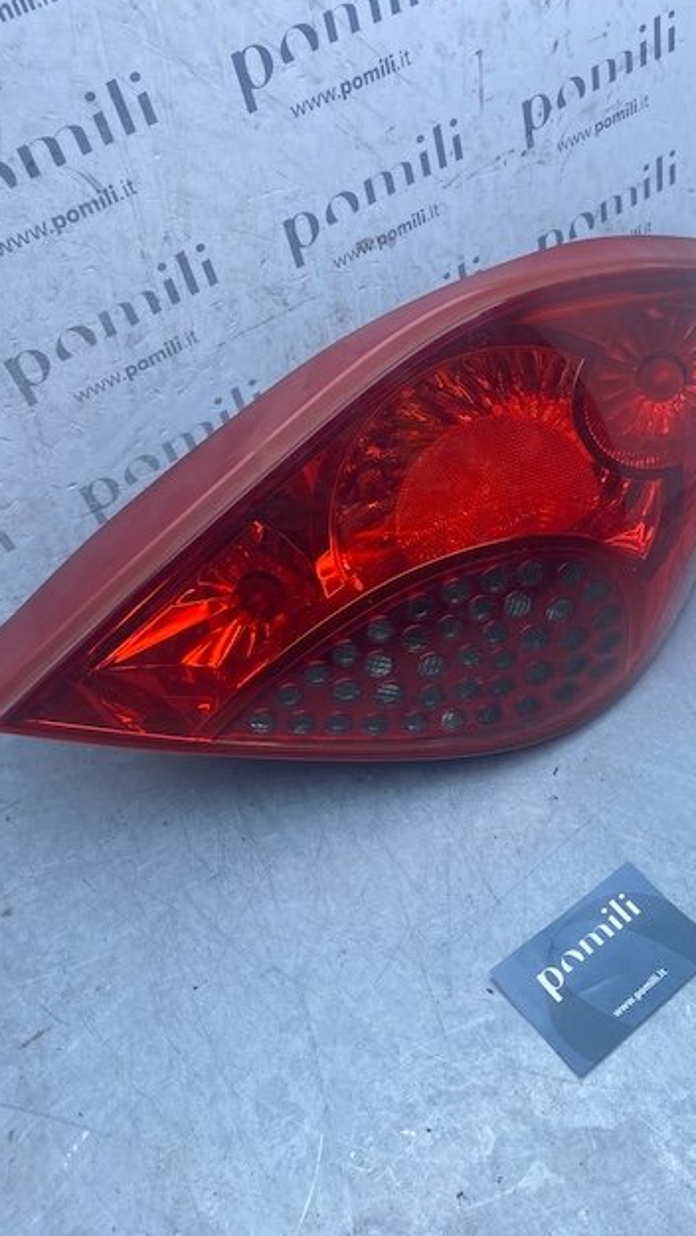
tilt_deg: -40.4
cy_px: 609
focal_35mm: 29
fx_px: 951
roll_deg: +3.6
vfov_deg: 66.0
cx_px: 399
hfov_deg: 40.1
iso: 32
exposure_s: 1/585
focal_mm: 4.25
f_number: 1.8
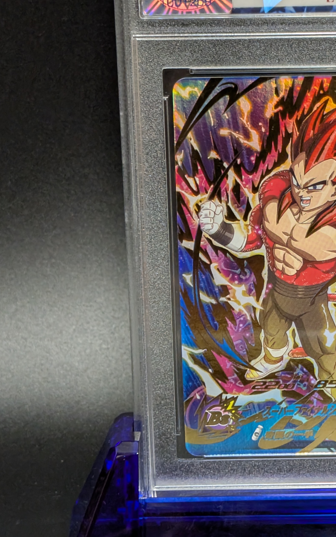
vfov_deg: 25.2
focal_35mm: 82
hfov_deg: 15.7
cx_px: 317
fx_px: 1201
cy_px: 255
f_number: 1.7
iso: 168
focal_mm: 4.53
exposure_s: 1/60
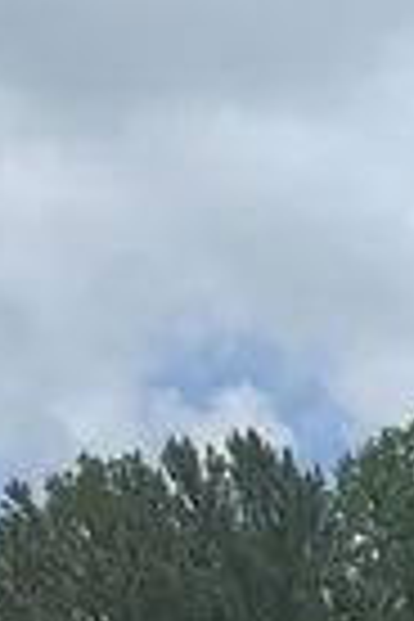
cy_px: 1604
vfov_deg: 11.3
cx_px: 1134
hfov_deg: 8.4
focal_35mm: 144
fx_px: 2484
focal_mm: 5.7
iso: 50
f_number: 1.5
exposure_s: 1/5076
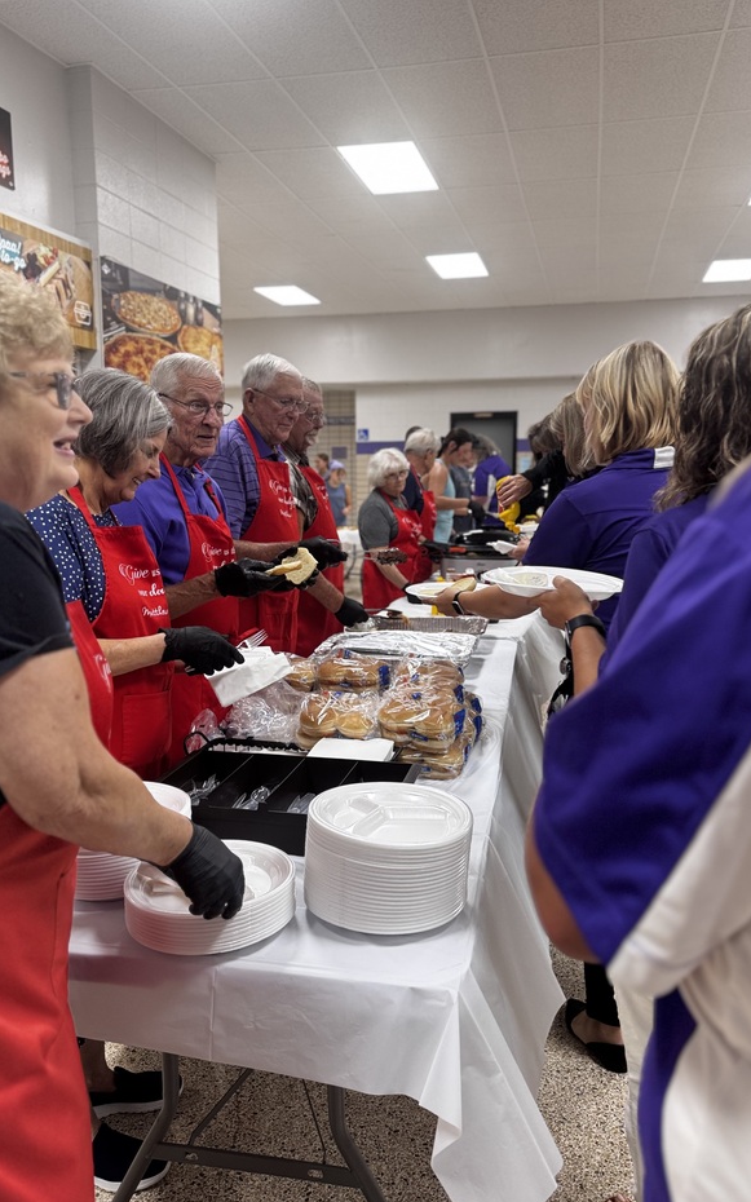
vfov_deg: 66.5
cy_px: 588
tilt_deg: -7.9
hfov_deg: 44.5
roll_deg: +1.7
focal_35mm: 28
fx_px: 917
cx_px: 349
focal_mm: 6.76
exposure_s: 1/60
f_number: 1.78
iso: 160
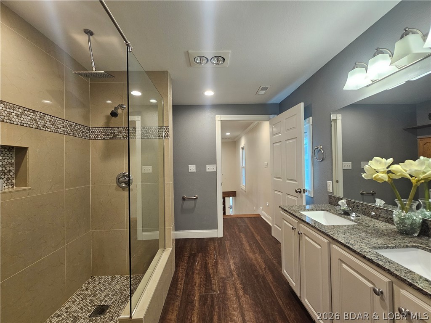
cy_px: 162
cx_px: 216
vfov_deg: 89.9
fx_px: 162
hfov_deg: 106.2
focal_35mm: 13
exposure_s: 1/60
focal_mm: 2.2
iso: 160
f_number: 2.2
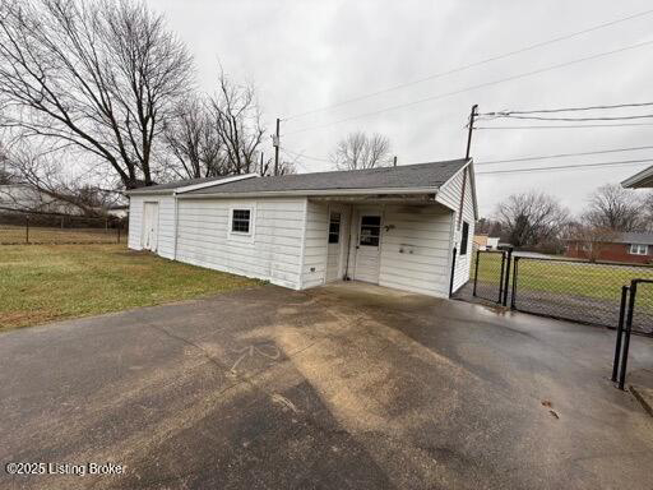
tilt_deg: -3.1
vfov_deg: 85.7
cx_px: 326
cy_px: 245
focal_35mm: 14
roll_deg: -4.1
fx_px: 264
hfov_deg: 102.1
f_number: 2.2
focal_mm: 2.22
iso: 50
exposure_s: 1/220
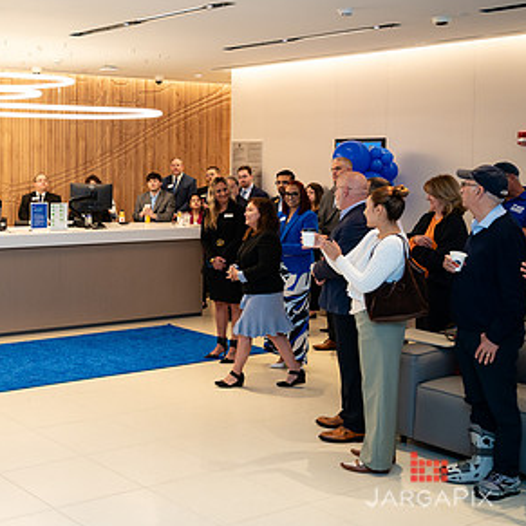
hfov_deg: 31.2
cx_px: 14
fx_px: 877
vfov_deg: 33.2
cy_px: 197
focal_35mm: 51
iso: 640
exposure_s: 1/200
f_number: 3.5
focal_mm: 30
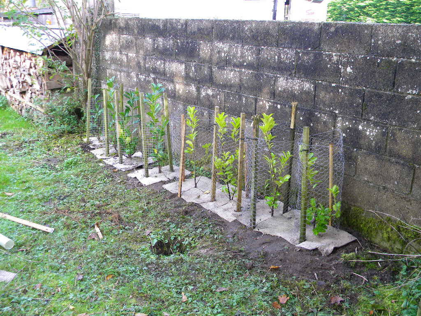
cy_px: 158
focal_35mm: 36
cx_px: 210
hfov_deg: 51.4
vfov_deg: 39.7
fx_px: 438
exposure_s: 1/59.8
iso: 158
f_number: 3.7
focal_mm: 6.4
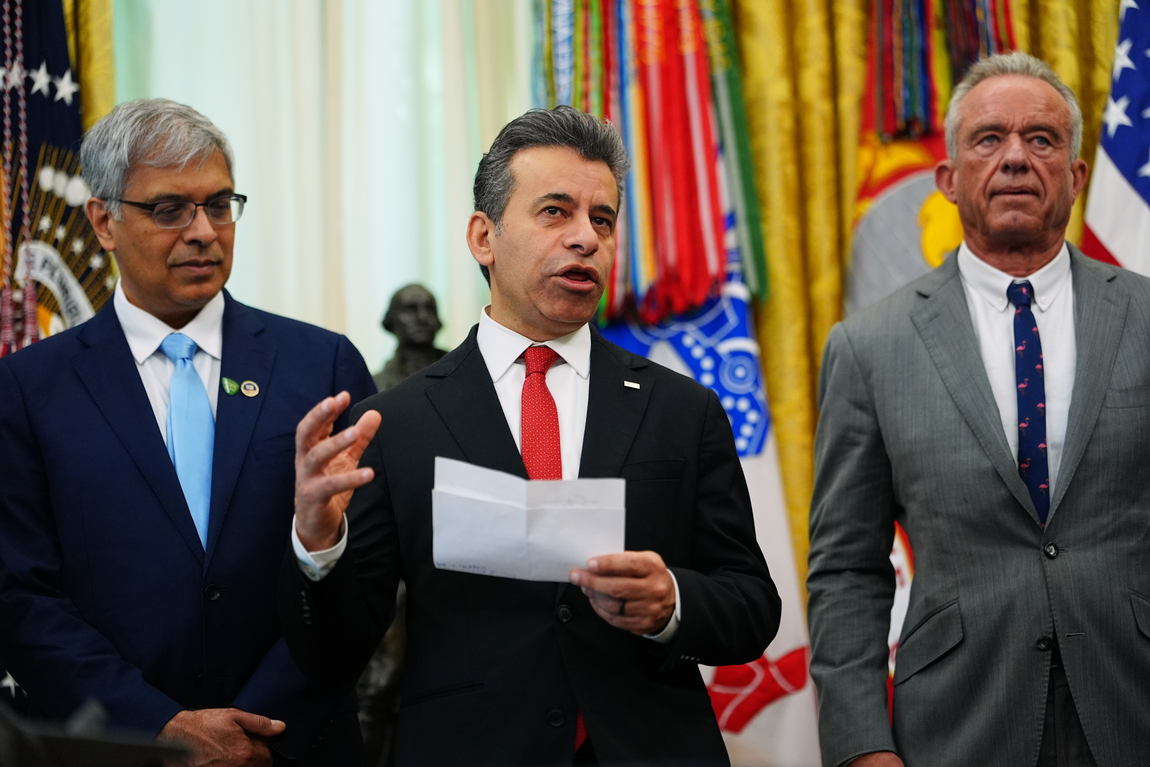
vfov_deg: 16.5
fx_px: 2651
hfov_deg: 24.5
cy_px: 384
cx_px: 575
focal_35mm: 83
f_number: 2
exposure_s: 1/500
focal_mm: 83
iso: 2500
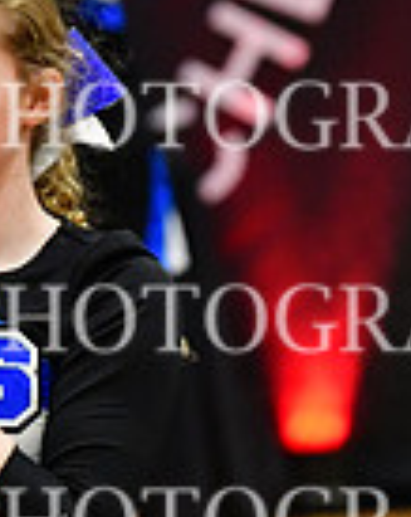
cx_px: -77
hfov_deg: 1.7
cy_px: 623
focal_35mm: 925
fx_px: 14112
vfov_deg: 2.1
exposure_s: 1/500
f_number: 3.5
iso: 4000
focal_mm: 155
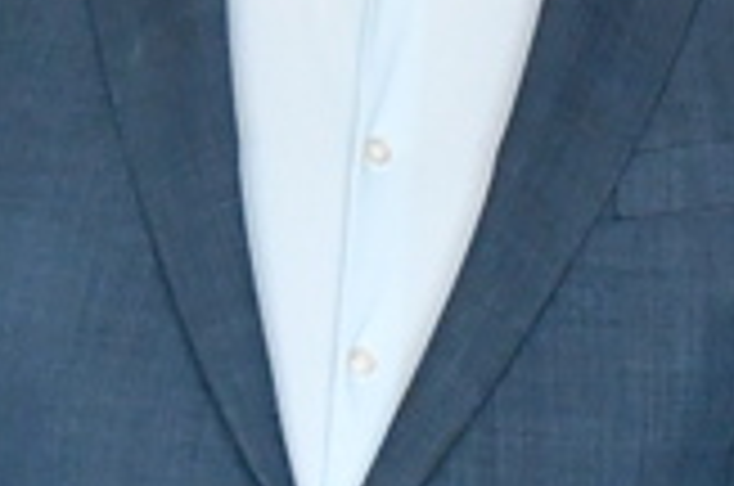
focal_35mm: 332
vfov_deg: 4.1
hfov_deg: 6.2
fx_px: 6756
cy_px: -468
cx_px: 356
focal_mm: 30
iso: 2200
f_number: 4
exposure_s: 1/125
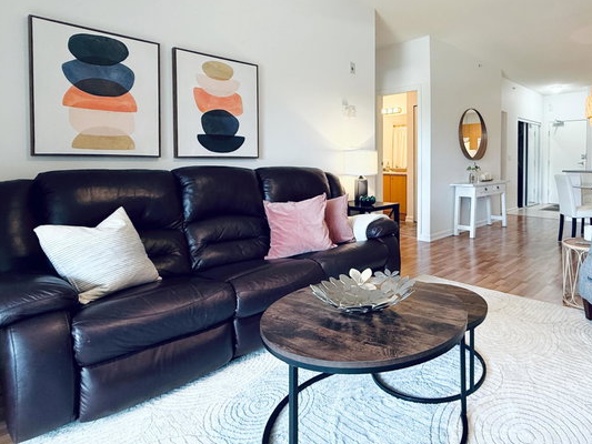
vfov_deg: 62.7
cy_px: 171
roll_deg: +1.0
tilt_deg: -0.7
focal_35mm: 21
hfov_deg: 75.6
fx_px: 359
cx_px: 411
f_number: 2.2
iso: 320
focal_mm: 2.22
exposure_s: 1/120
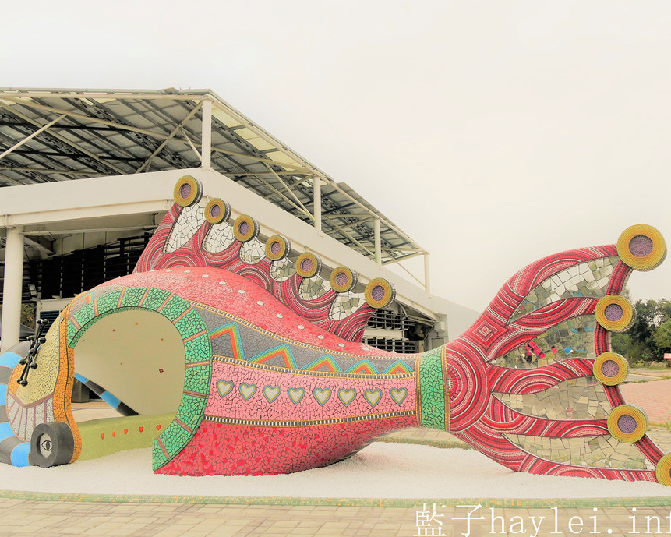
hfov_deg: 52.8
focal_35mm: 34
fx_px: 675
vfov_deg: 43.4
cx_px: 345
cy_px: 257
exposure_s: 1/400
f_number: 8
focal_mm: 15
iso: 200
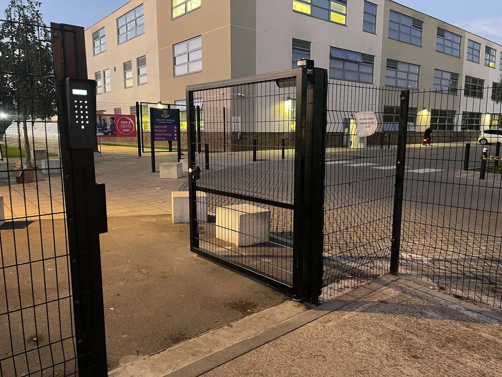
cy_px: 188
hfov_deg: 69.4
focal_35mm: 25
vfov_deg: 54.9
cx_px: 251
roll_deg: +0.0
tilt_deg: -9.4
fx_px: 363
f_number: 1.6
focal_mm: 5.1
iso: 500
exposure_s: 1/25
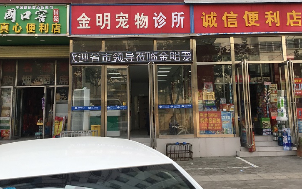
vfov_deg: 34.2
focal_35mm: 37
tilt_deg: +9.7
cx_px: 145
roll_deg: +0.7
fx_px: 305
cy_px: 69
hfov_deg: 52.7
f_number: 2.4
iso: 25
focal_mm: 3.3
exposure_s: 1/440
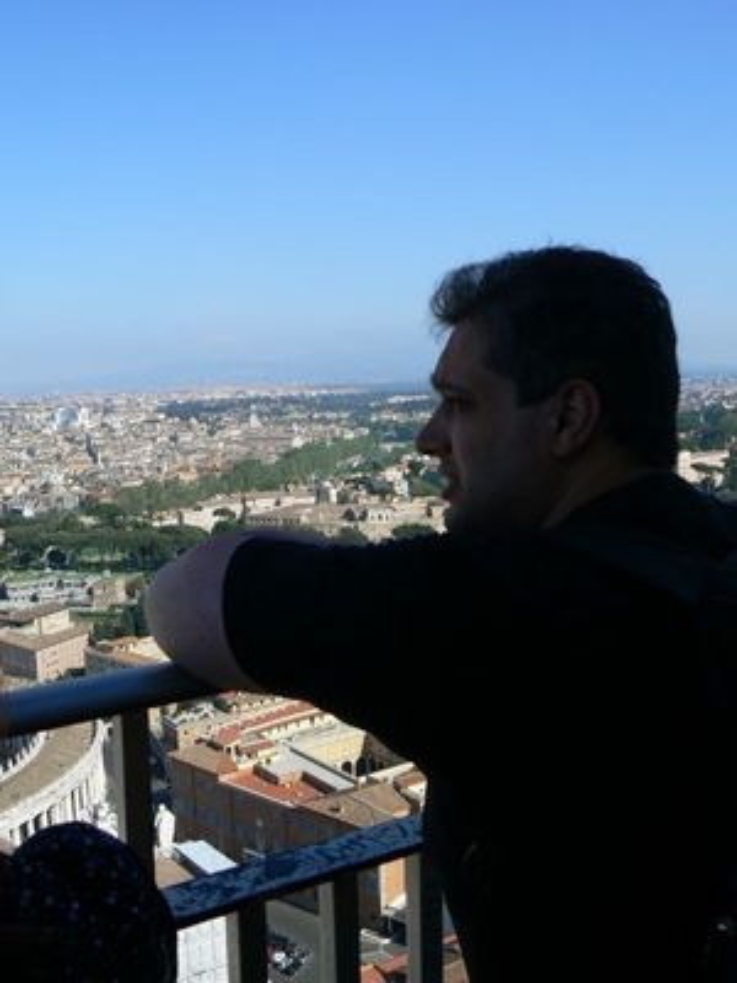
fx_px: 1022
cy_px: 492
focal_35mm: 36
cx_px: 368
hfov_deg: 39.7
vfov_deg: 51.4
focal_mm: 6
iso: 80
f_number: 6.3
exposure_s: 1/500
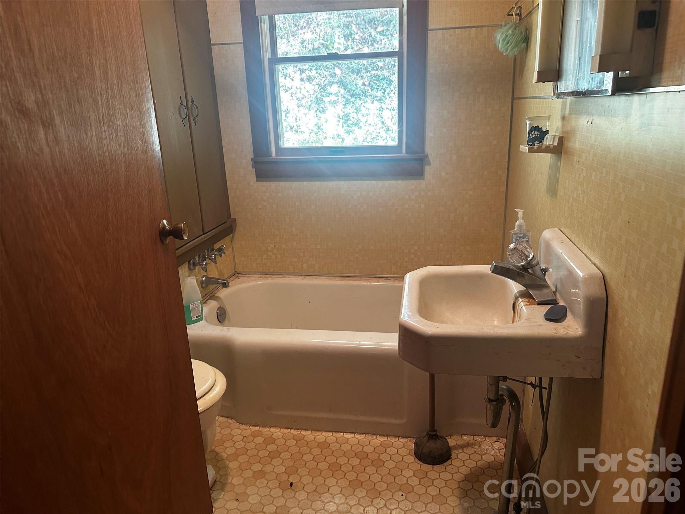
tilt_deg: -14.2
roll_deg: +2.7
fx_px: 475
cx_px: 342
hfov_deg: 71.6
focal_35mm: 24
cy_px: 257
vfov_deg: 56.8
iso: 320
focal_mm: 6.86
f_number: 1.78
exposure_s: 1/60
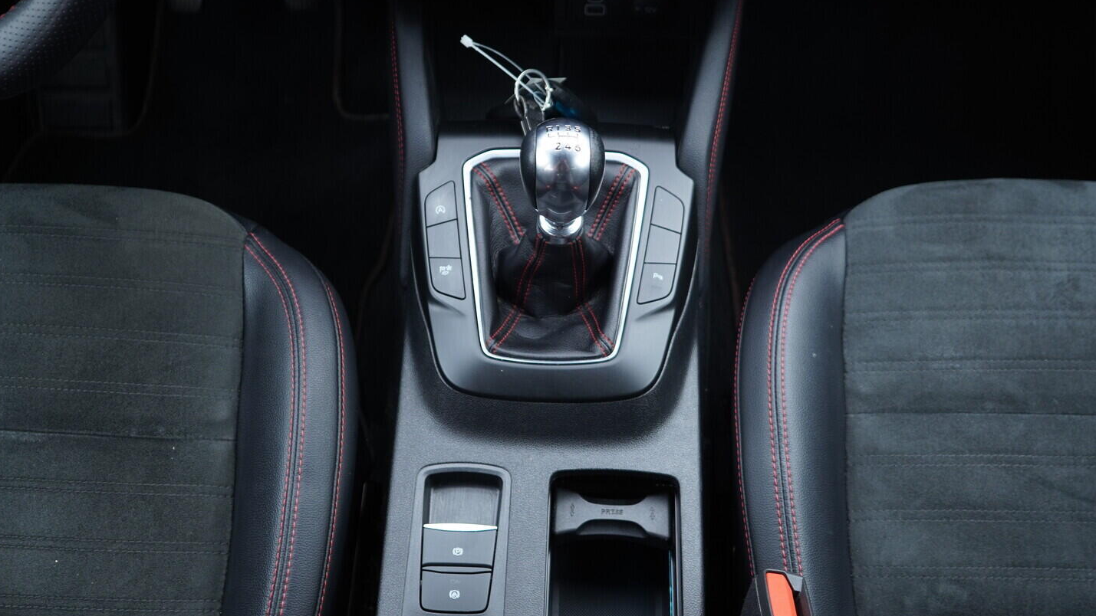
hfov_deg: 52.8
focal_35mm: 38
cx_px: 545
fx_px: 1104
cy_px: 284
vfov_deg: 31.2
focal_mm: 24
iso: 400
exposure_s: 1/40
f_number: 2.8
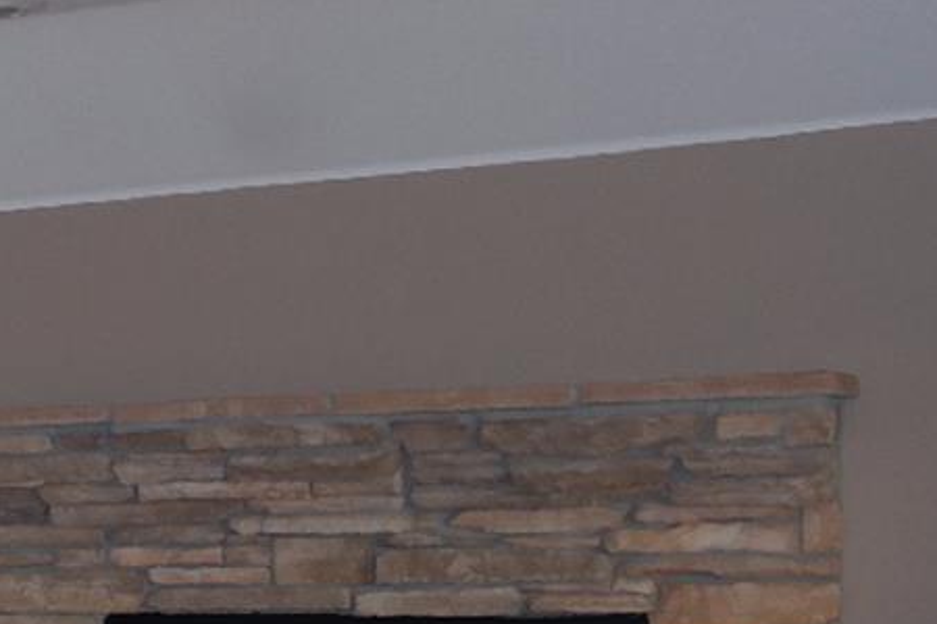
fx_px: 2603
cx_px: -510
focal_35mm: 100
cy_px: 691
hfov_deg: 18.0
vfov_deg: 13.4
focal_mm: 20
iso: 400
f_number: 3.5
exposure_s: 1/40
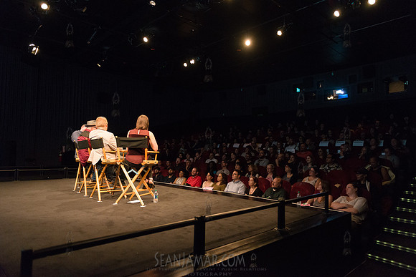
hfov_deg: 73.7
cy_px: 138
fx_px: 277
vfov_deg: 53.2
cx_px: 208
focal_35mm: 24
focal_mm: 24
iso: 4000
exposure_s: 1/200
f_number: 3.2
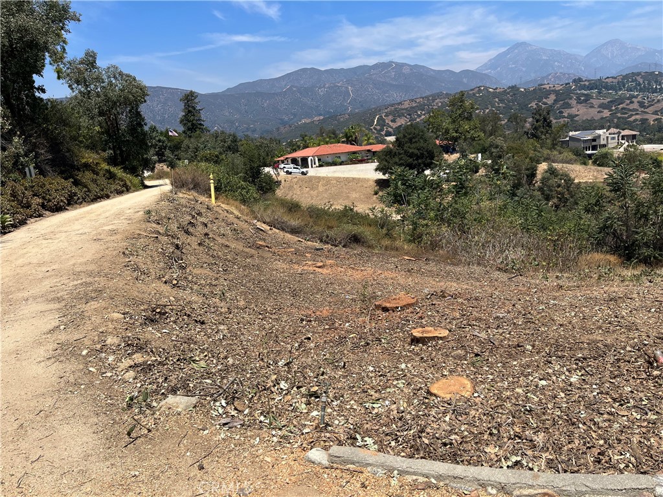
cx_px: 332
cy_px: 248
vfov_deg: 53.1
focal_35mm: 26
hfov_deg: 67.3
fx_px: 498
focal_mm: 5.1
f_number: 1.6
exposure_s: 1/3521
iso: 50
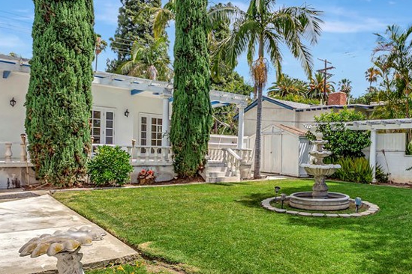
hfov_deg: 63.9
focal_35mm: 28
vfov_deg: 46.4
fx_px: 320
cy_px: 146
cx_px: 272
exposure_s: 1/640
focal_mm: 10
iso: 100
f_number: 5.6
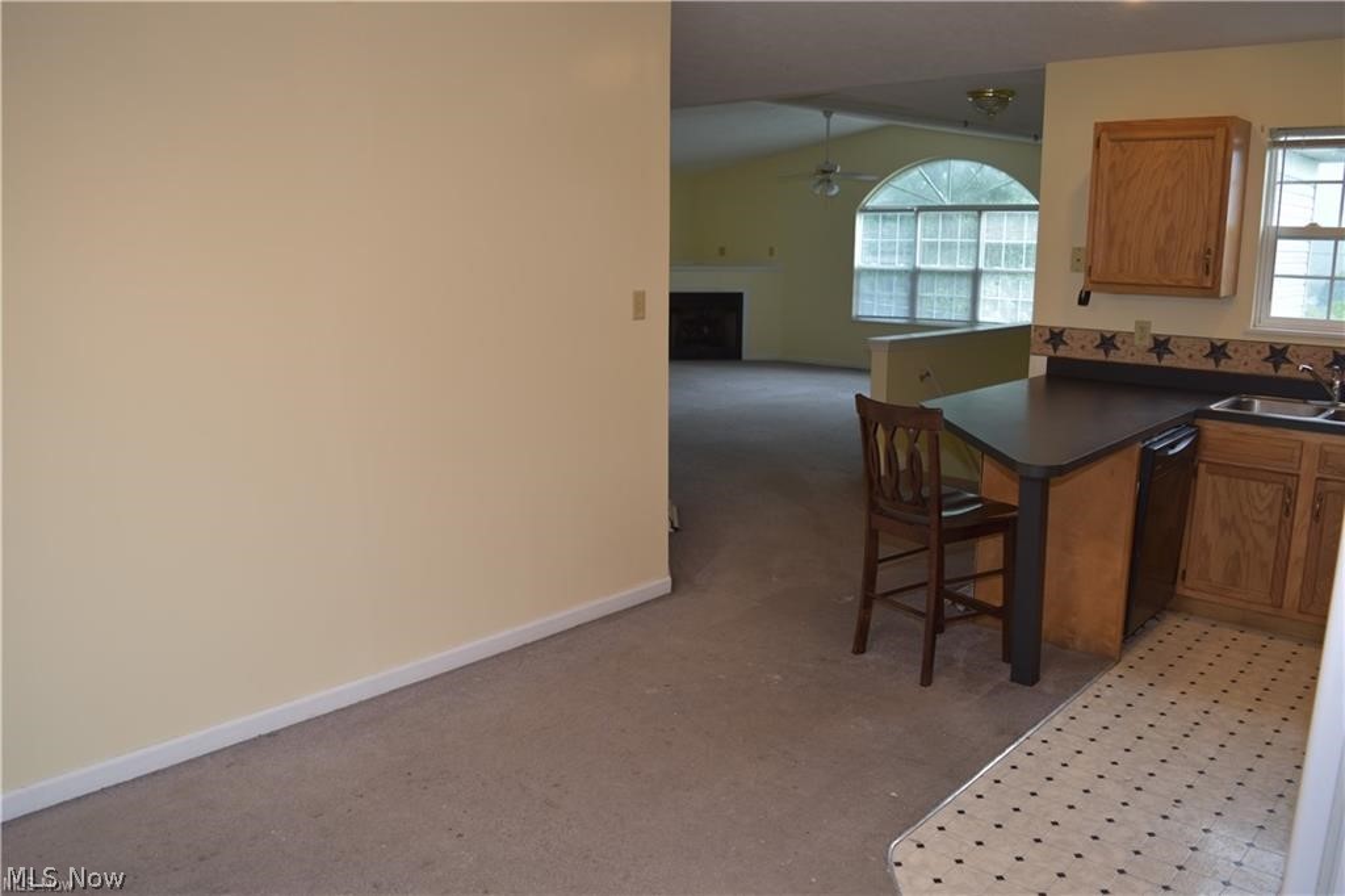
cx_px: 672
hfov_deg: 67.4
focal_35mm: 27
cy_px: 448
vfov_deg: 47.9
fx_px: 1008
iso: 250
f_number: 4
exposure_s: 1/60
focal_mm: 18
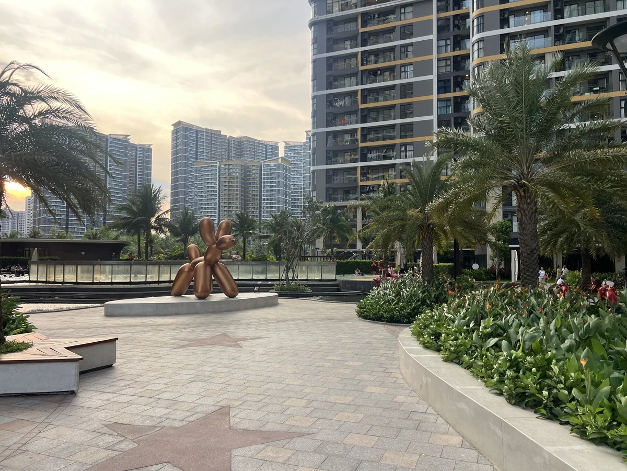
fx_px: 471
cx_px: 314
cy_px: 236
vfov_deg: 53.1
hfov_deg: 67.3
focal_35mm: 26
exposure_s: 1/434
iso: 50
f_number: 1.5
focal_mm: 5.7
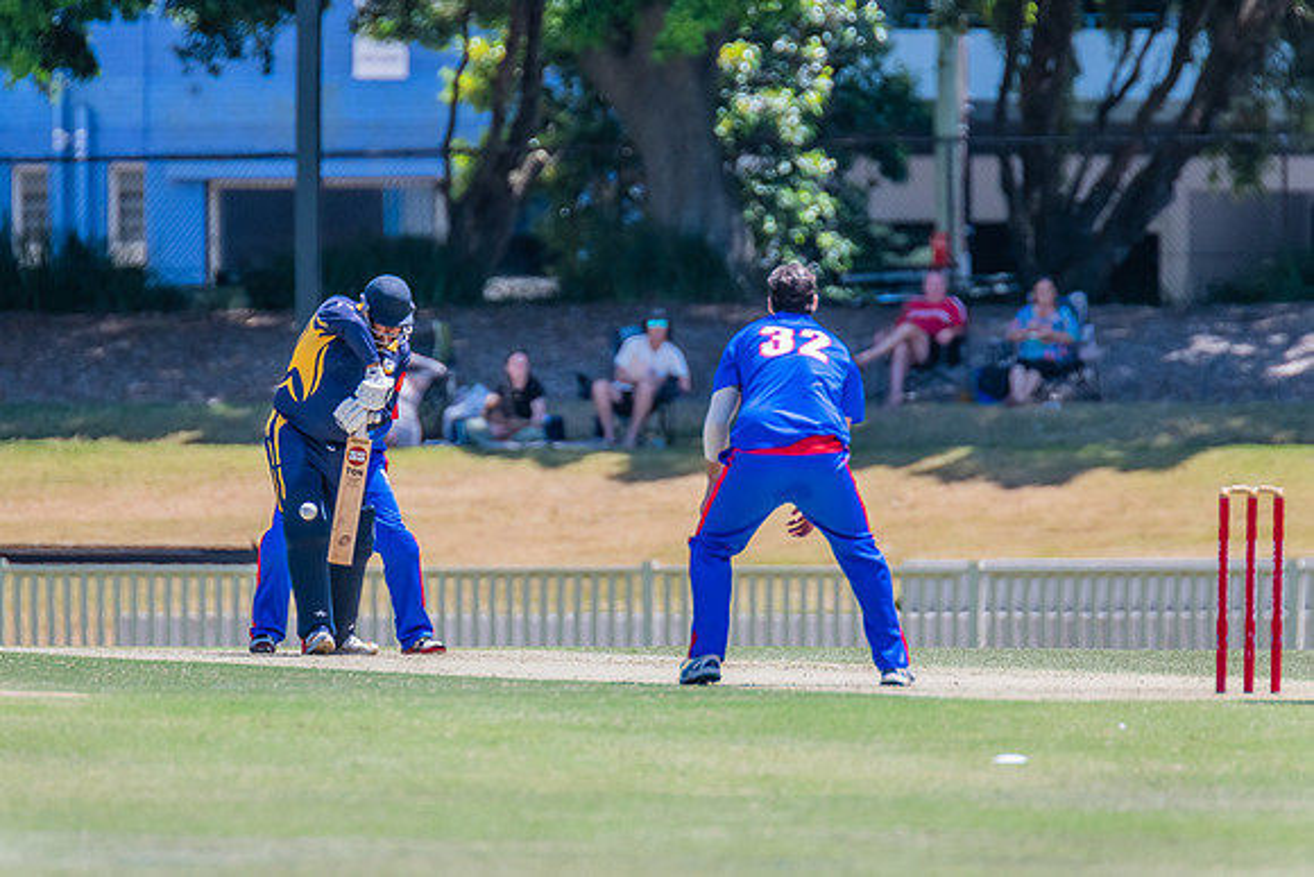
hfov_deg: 3.2
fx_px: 23505
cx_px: 609
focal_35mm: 644
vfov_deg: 2.1
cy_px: 406
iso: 900
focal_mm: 600
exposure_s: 1/2000
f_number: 5.6
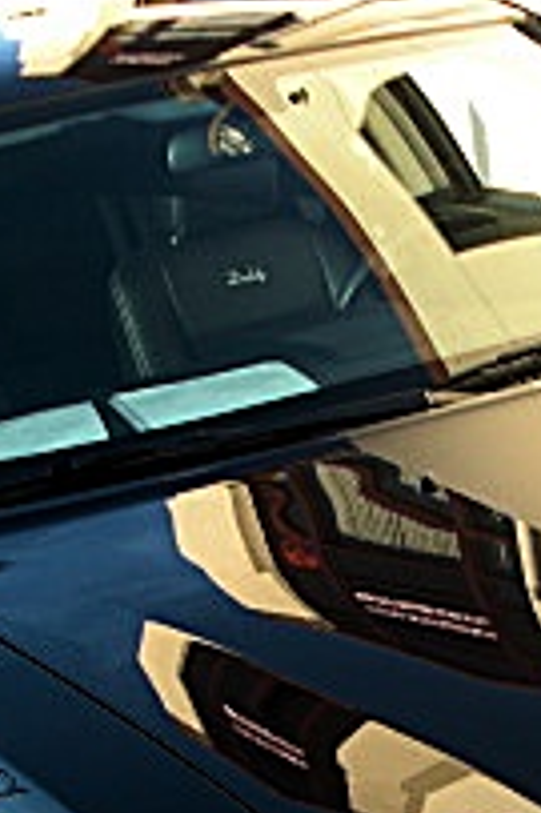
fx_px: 2664
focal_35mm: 118
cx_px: 529
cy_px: 769
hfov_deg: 11.5
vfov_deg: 17.1
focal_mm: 6.3
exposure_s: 1/125
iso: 50
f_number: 2.8
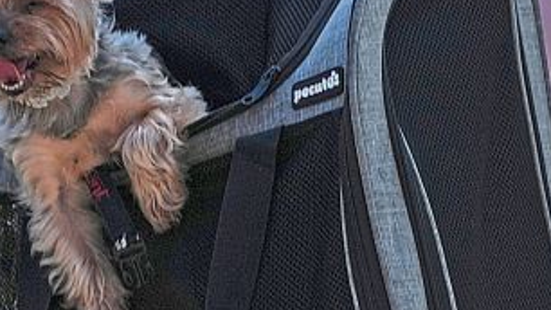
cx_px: -22
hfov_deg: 0.8
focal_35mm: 2550
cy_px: -25
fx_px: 37250
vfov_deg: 0.5
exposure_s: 1/2000
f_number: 6.3
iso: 400
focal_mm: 600
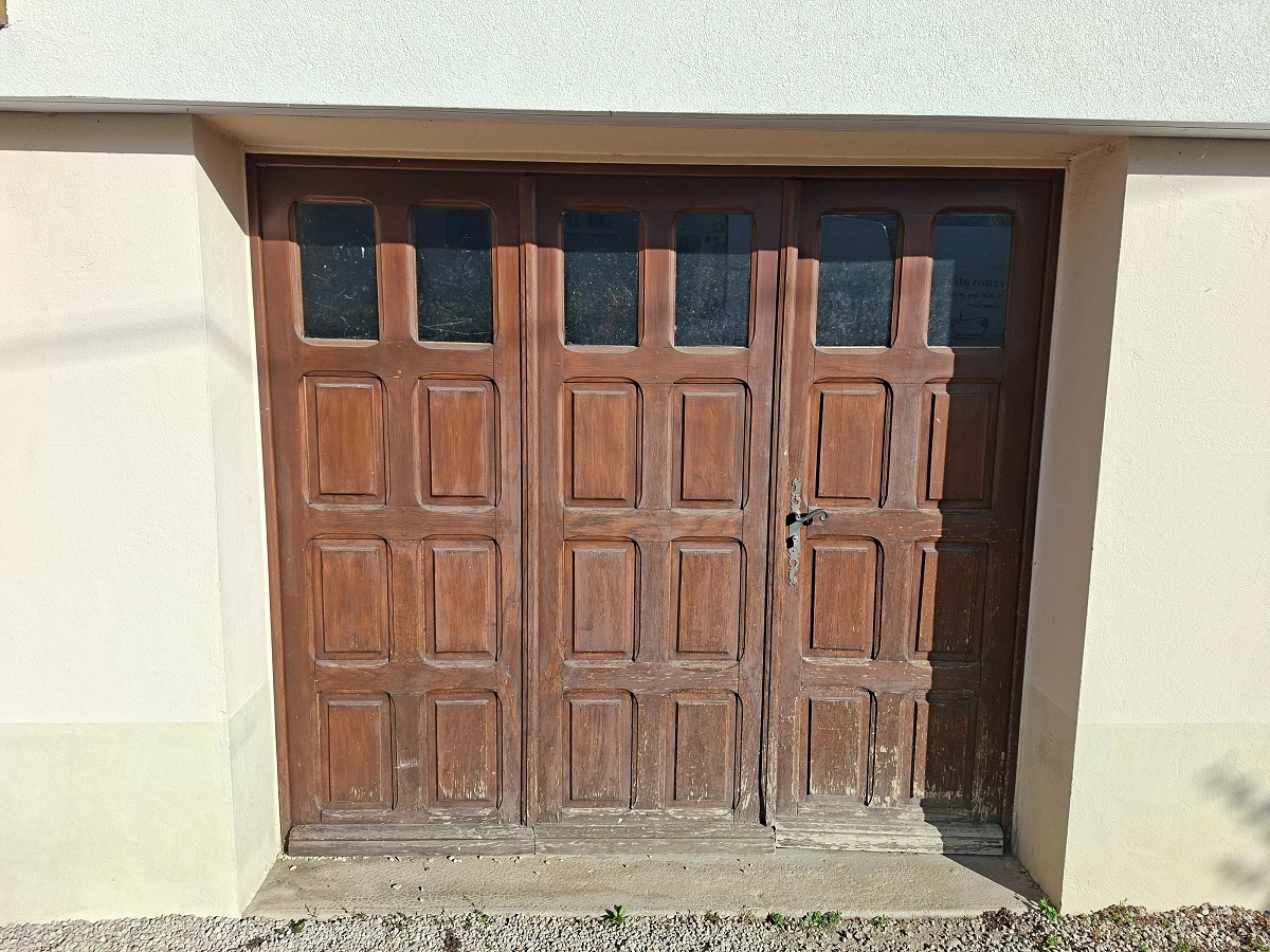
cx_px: 635
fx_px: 844
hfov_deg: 73.9
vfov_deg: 58.9
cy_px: 476
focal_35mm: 23
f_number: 1.8
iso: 50
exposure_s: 1/2519
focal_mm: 5.54
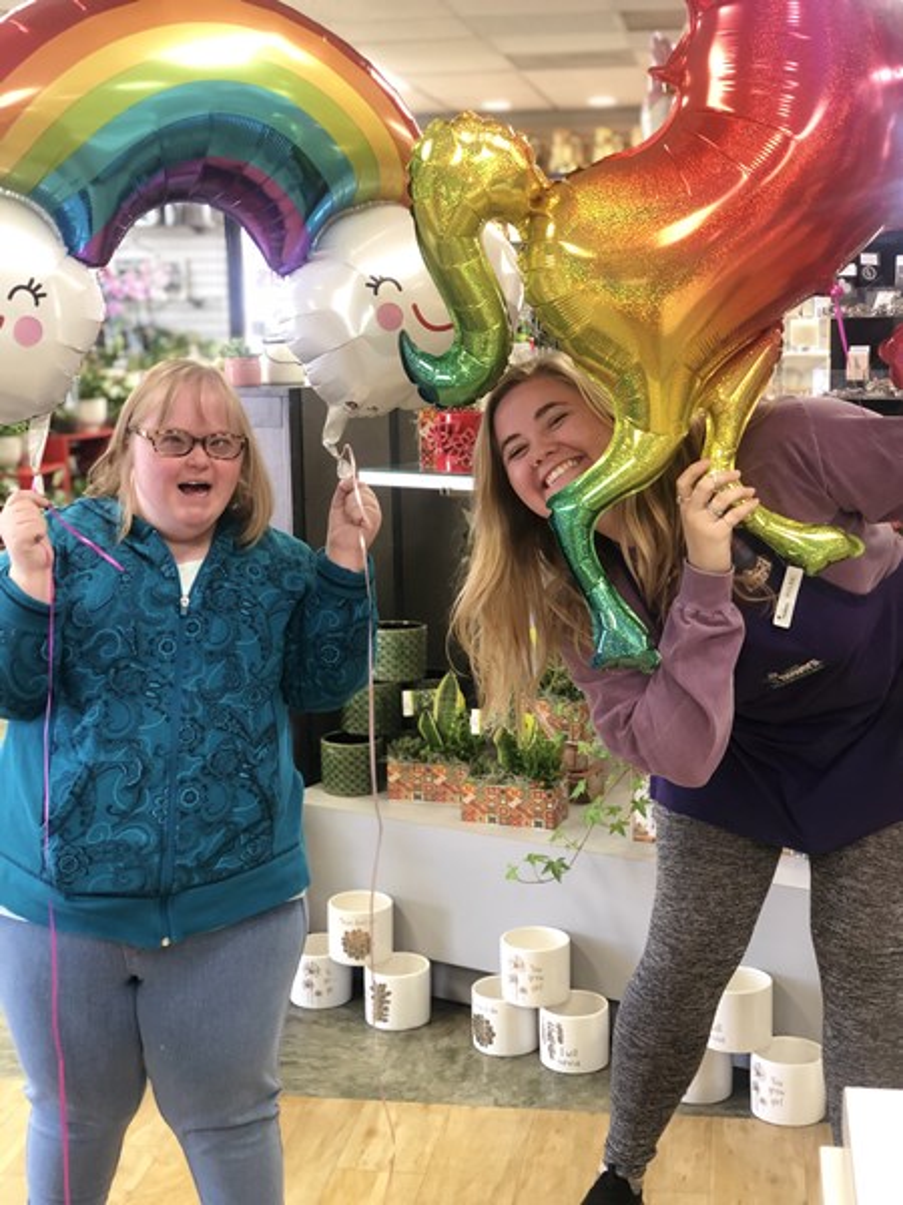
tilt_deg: -9.8
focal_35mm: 52
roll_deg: +1.8
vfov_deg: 36.8
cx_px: 452
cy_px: 602
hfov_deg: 28.0
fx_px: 1809
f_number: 2.4
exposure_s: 1/30
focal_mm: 6
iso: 100
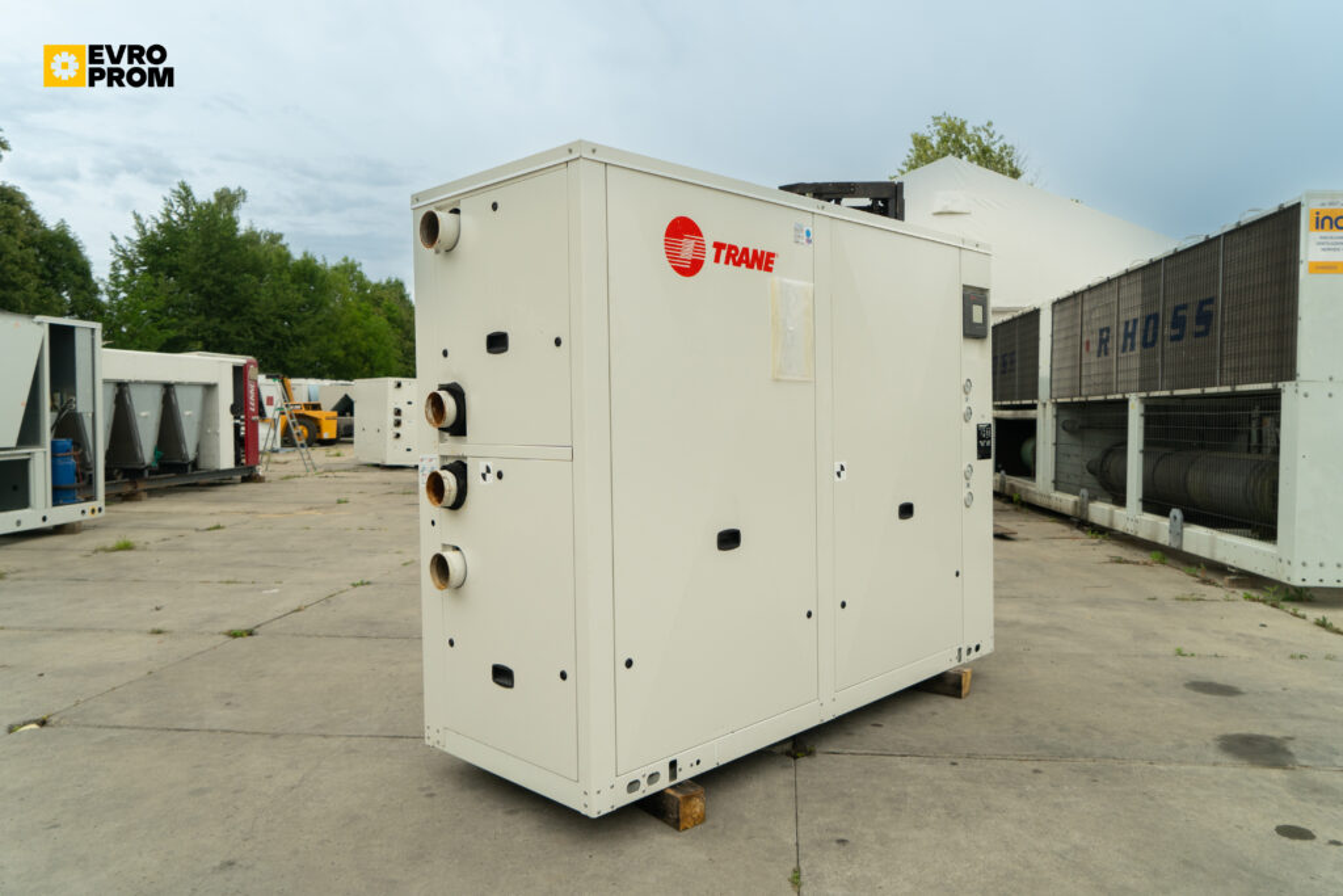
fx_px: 933
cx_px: 672
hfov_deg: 71.5
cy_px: 448
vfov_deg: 51.3
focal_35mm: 25
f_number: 5
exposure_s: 1/320
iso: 320
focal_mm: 25
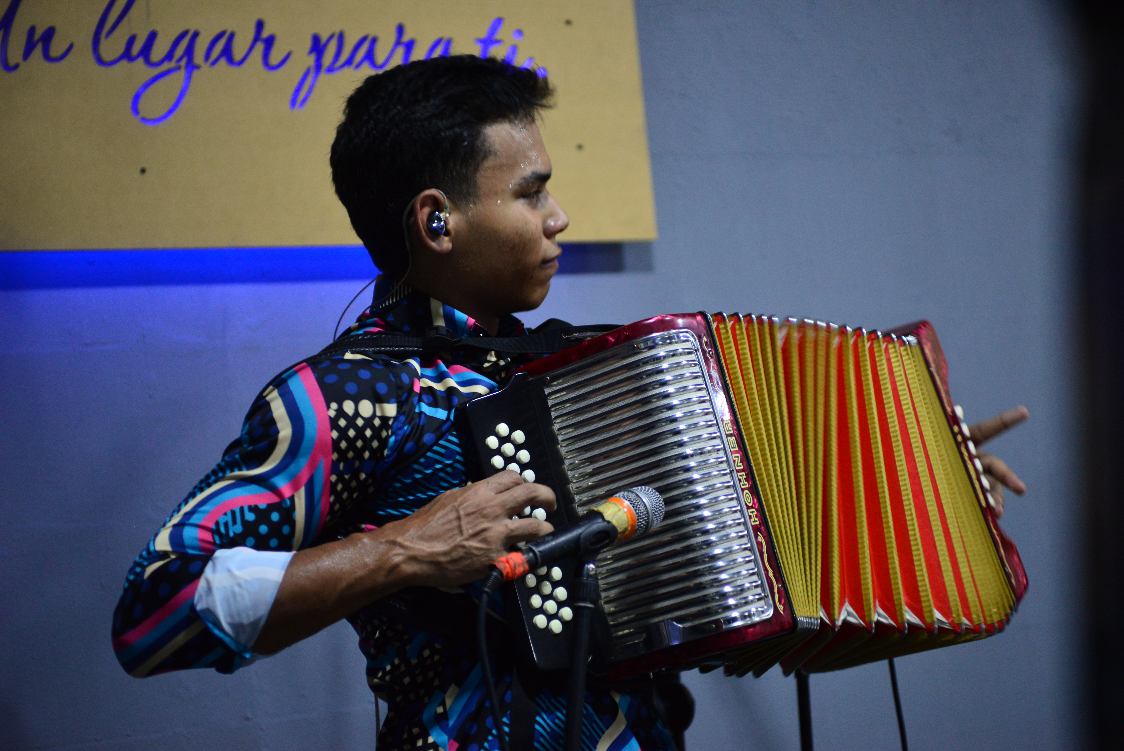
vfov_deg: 19.5
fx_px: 2186
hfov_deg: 28.8
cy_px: 376
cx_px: 562
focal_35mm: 70
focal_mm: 70
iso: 2500
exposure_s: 1/100
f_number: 2.8
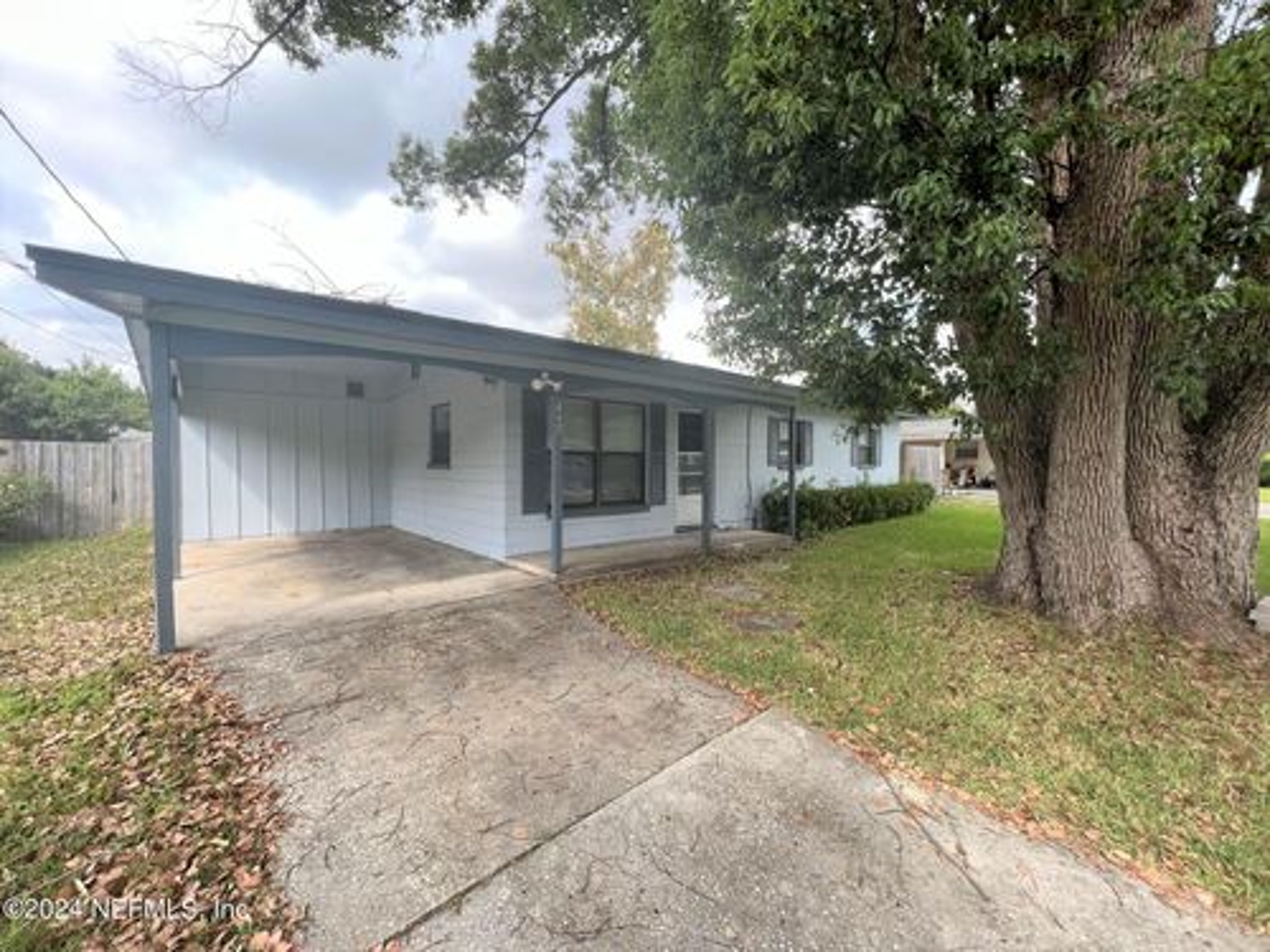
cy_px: 476
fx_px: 477
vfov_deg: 89.9
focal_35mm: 13
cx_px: 635
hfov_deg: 106.2
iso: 32
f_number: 1.8
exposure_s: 1/277
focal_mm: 1.57
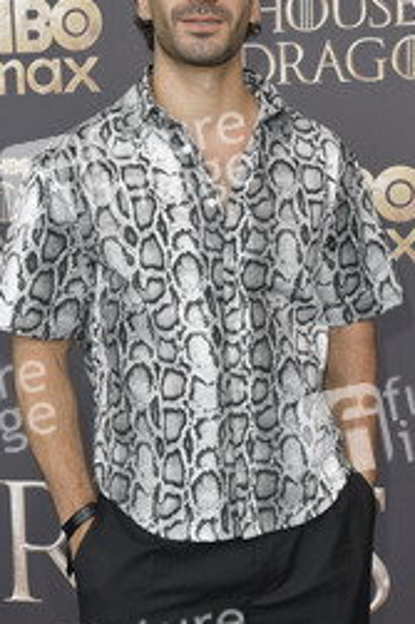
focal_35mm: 70
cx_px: 199
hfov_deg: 19.4
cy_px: 296
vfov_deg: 28.9
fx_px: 1212
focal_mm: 44
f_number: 6.3
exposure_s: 1/250
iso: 400
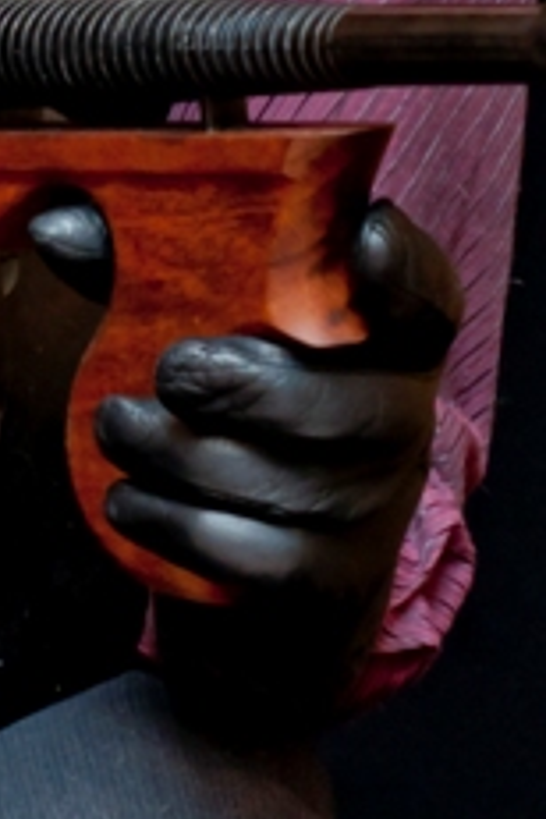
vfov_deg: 6.2
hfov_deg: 4.1
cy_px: -117
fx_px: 7552
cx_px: -106
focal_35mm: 332
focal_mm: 50
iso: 200
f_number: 7.1
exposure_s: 1/125
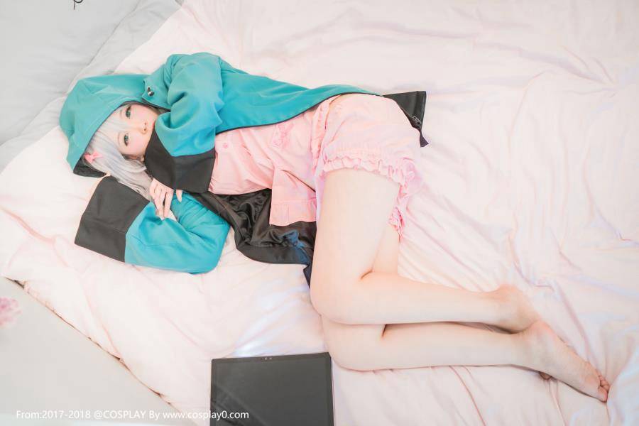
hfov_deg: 54.4
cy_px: 213
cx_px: 320
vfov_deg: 37.9
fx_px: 621
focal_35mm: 35
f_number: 1.7
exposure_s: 1/60
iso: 800
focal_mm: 35
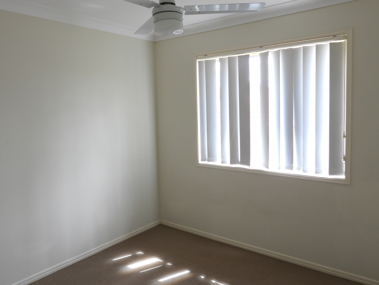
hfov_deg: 65.3
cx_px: 184
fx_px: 296
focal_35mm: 27
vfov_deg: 51.3
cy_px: 130
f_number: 2.8
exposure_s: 1/30
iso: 110
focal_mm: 4.3
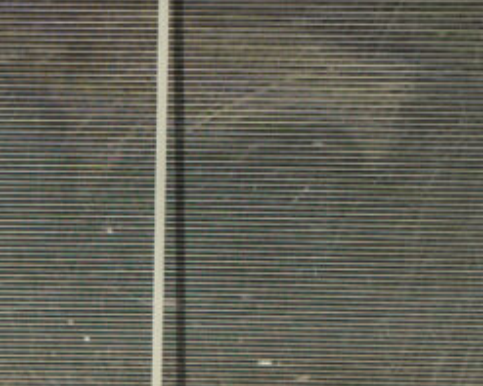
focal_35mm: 113
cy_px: -23
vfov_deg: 13.4
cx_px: 76
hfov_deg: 16.9
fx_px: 1613
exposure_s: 1/640
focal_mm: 29
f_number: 4
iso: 100
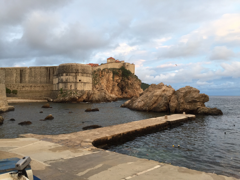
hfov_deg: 61.7
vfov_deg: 48.2
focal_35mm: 29
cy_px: 90
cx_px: 120
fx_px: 201
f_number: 2.2
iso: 40
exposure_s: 1/50
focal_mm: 4.15
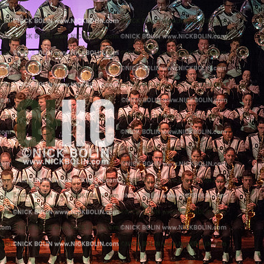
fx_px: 2658
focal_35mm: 308
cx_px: 65
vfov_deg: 5.7
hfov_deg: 5.7
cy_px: 132
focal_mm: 240
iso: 8000
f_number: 5.6
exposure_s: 1/200
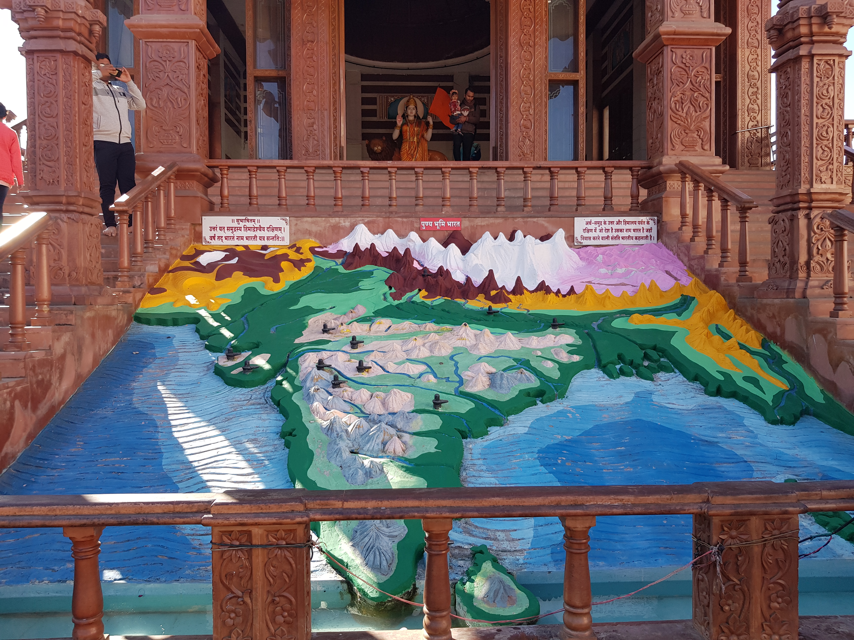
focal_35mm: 26
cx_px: 427
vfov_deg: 53.1
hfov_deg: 67.3
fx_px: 641
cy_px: 320
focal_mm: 4.3
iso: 40
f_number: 1.7
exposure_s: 1/522
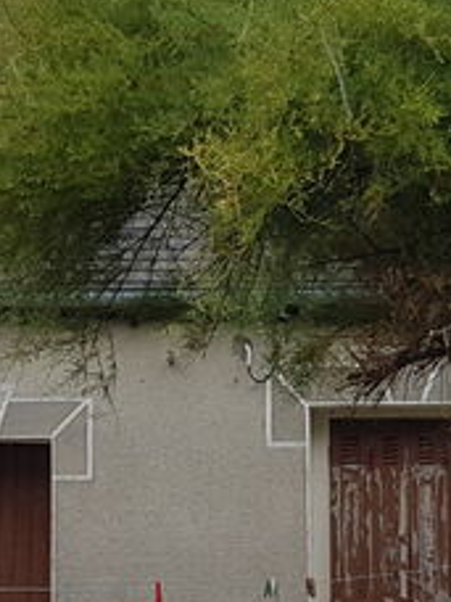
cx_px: 135
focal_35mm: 114
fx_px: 1980
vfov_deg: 17.2
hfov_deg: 13.0
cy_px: 422
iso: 40
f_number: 1.7
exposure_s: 1/456
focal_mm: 4.3
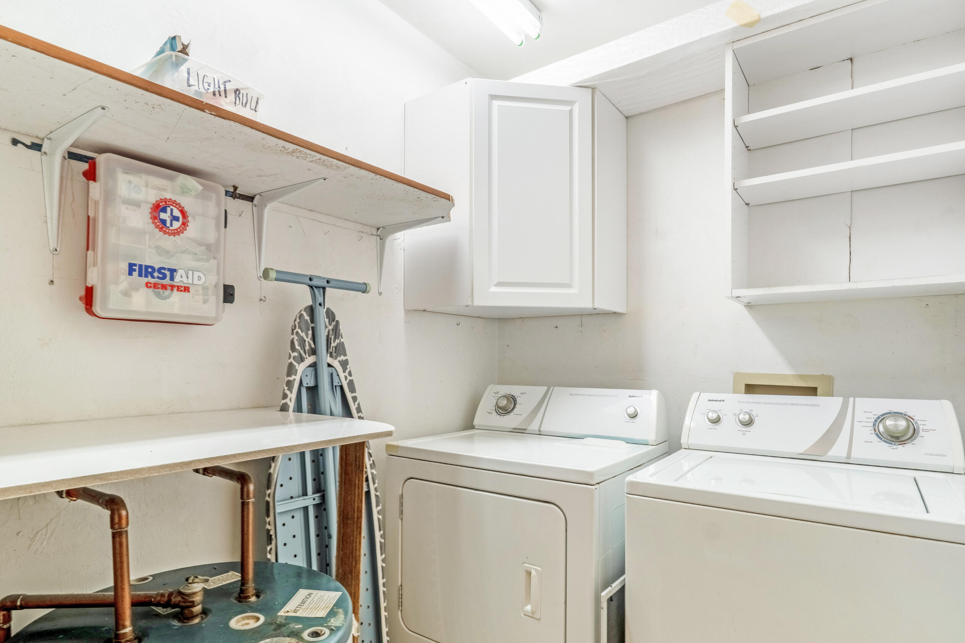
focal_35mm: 20
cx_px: 469
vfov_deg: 62.5
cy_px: 378
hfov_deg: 85.1
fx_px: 525
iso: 250
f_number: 9
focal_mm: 11
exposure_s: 1/200
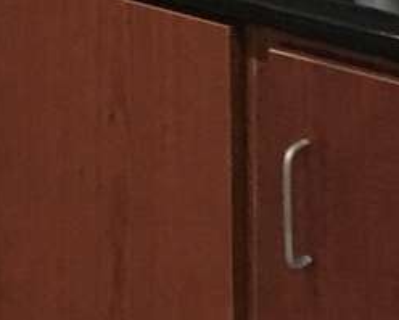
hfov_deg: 11.3
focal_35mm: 171
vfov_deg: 8.7
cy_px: -229
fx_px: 2022
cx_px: 117
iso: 400
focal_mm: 4.15
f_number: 2.2
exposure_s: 1/15
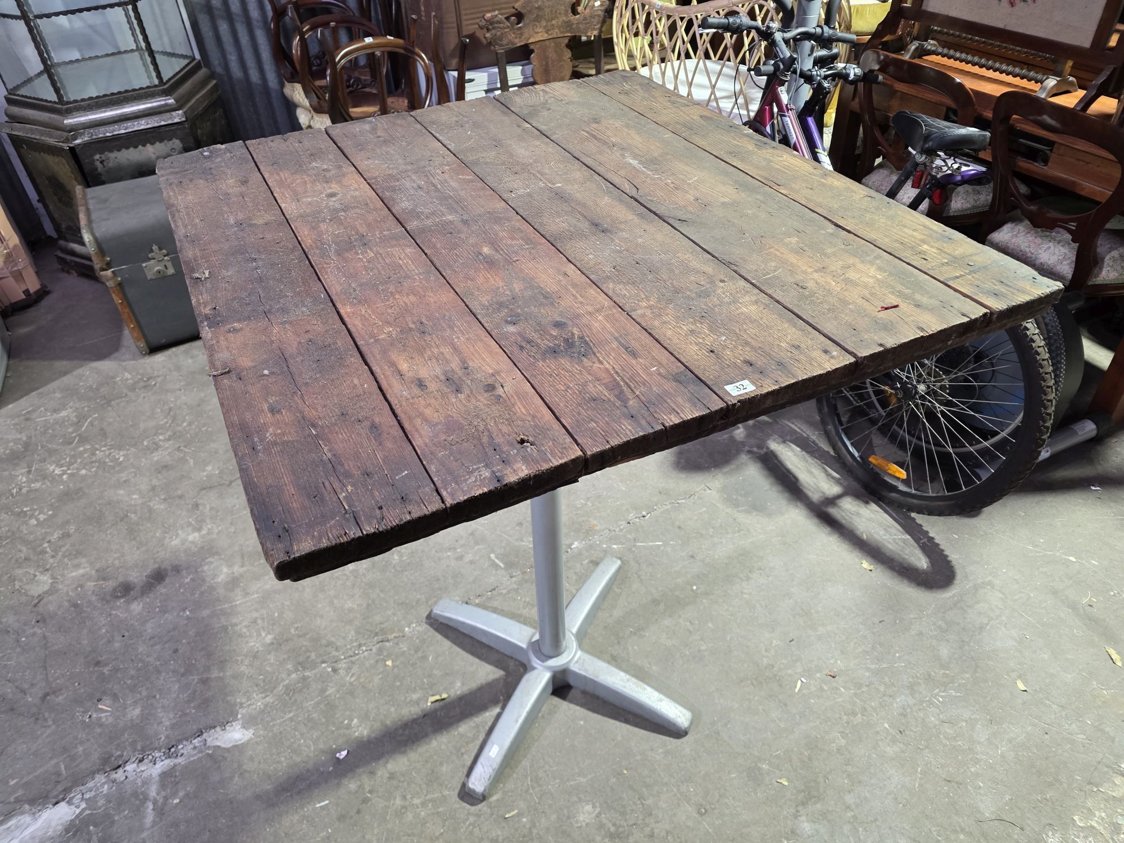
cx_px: 562
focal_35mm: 23
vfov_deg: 58.9
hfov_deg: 73.9
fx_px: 747
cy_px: 422
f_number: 1.7
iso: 400
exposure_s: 1/66
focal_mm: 6.3
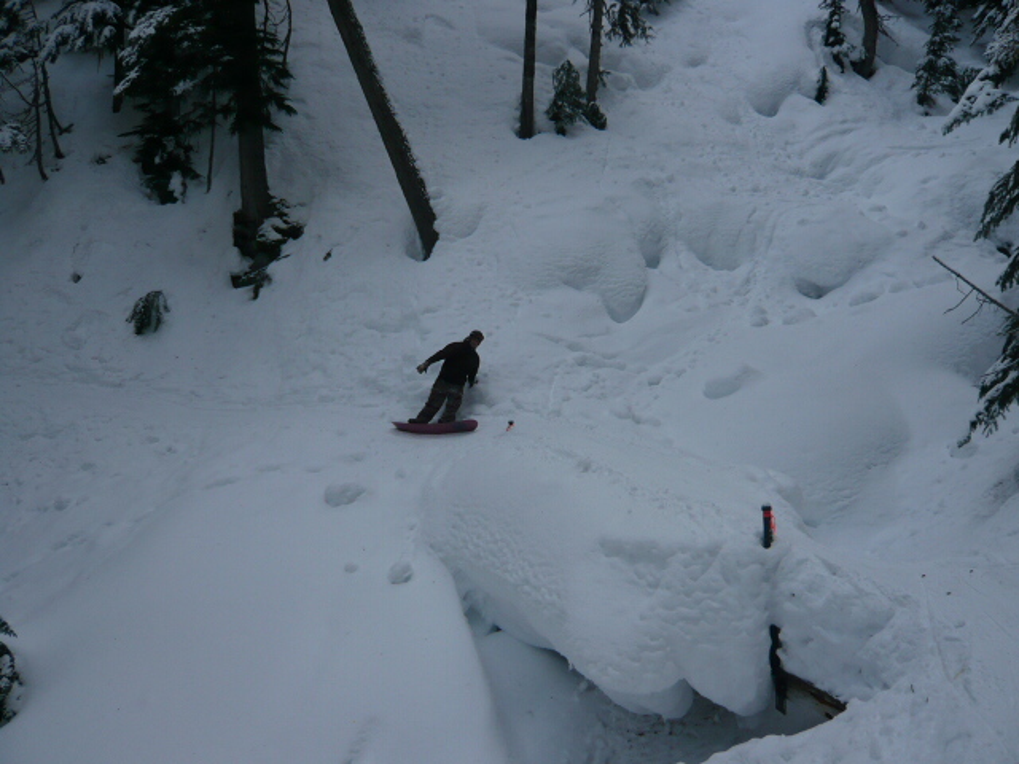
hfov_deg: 63.4
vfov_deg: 49.7
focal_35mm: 28
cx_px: 510
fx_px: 824
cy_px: 382
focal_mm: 4.6
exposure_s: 1/800
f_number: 2.8
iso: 100
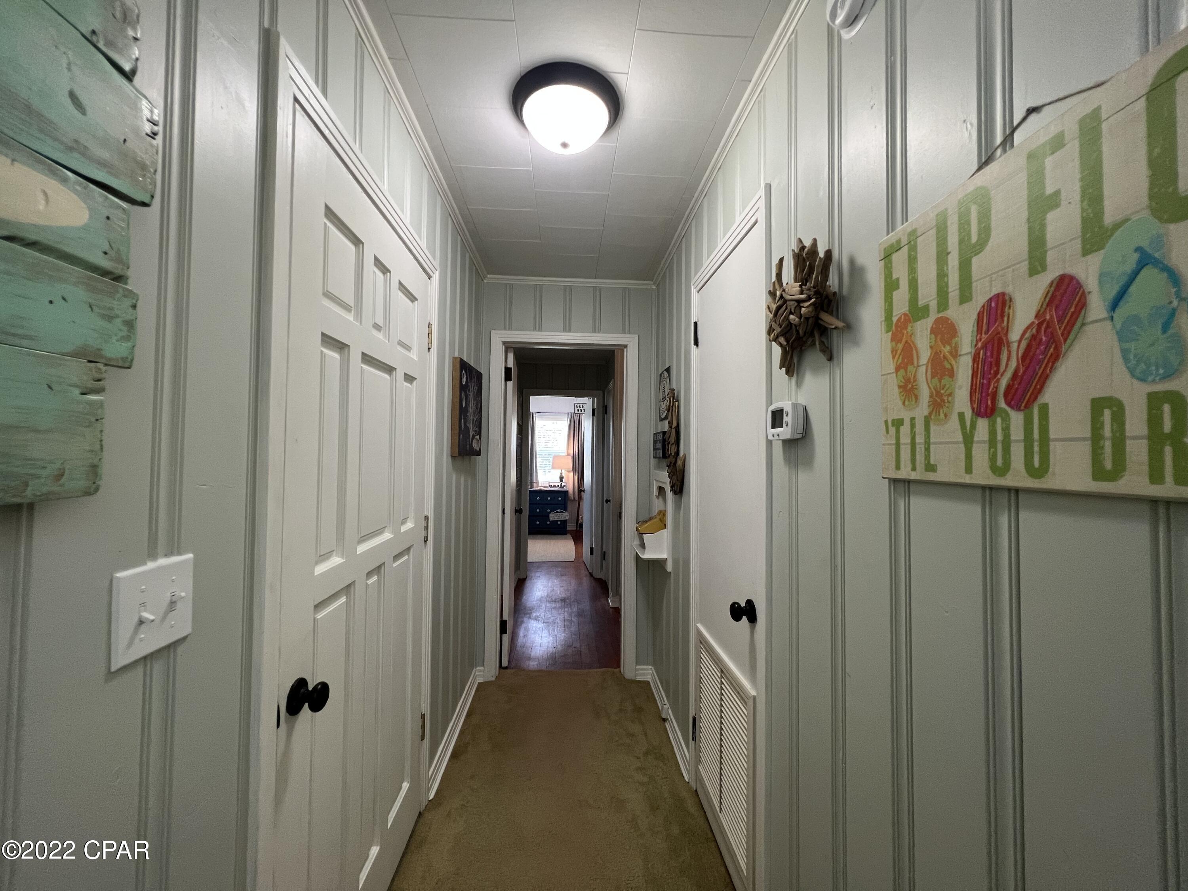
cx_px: 594
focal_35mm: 13
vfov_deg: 89.9
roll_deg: -0.6
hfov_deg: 106.2
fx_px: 446
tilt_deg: +0.4
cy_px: 446
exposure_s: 1/60
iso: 200
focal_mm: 1.57
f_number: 1.8
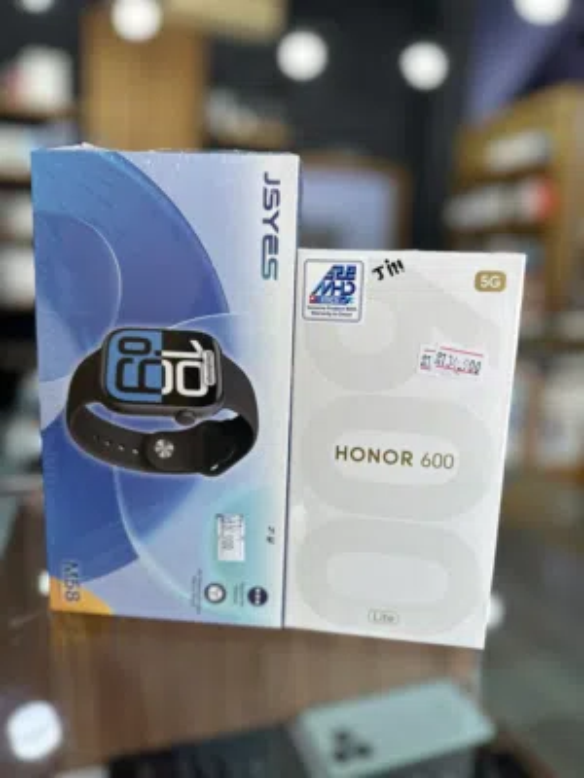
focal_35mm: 24
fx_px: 540
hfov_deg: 56.8
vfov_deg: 71.6
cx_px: 292
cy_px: 389
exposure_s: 1/176
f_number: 1.78
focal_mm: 6.86
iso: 64
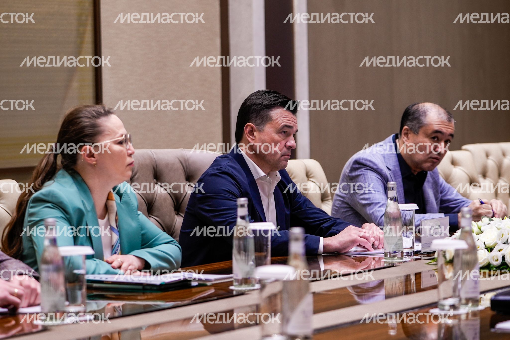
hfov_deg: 15.9
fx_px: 1827
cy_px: 170
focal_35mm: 129
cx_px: 255
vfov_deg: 10.6
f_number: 2.8
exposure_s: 1/100
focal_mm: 86
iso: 400
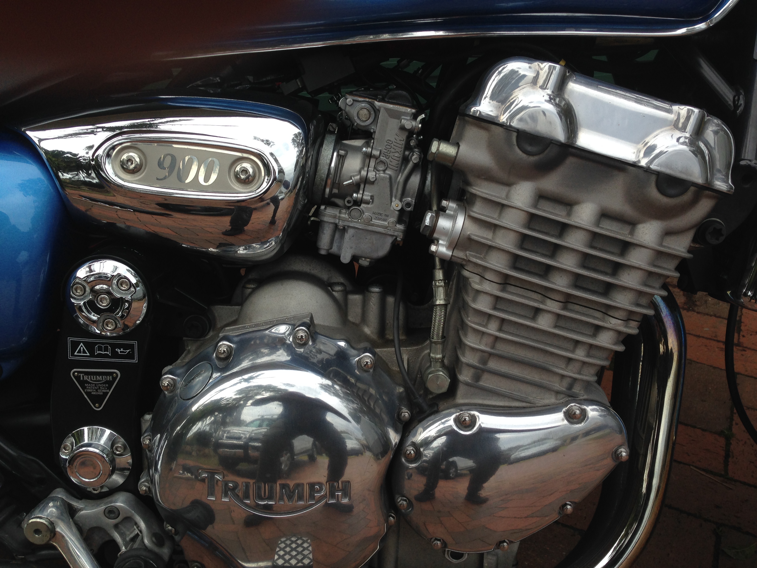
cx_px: 378
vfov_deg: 42.9
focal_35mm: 33
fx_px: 722
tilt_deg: -35.2
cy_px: 284
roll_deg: -1.9
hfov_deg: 55.4
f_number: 2.4
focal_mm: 4.12
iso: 50
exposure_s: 1/330
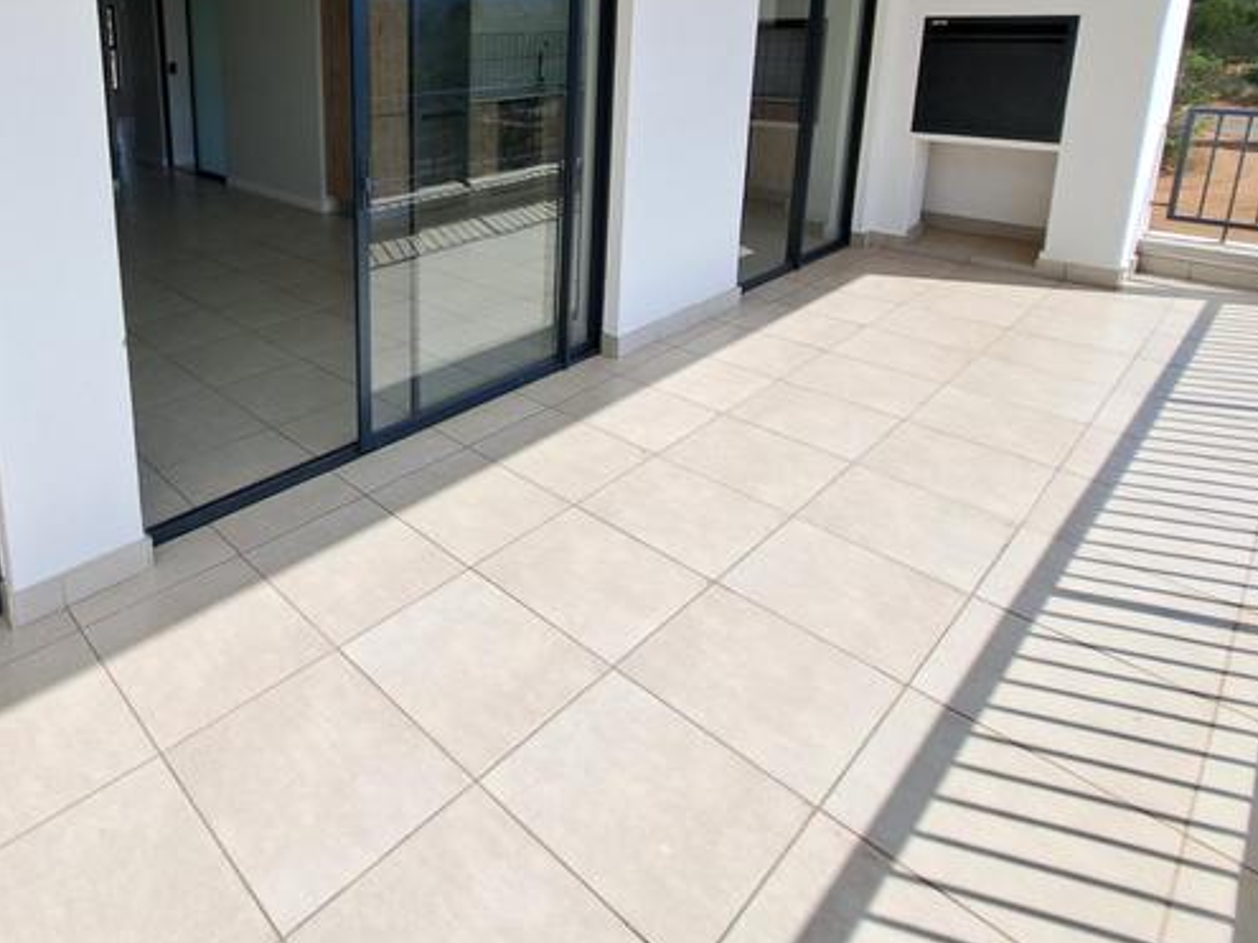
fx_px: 763
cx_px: 361
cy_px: 208
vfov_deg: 59.2
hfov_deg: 74.9
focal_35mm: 21
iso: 50
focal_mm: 1.74
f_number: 2.2
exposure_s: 1/1217
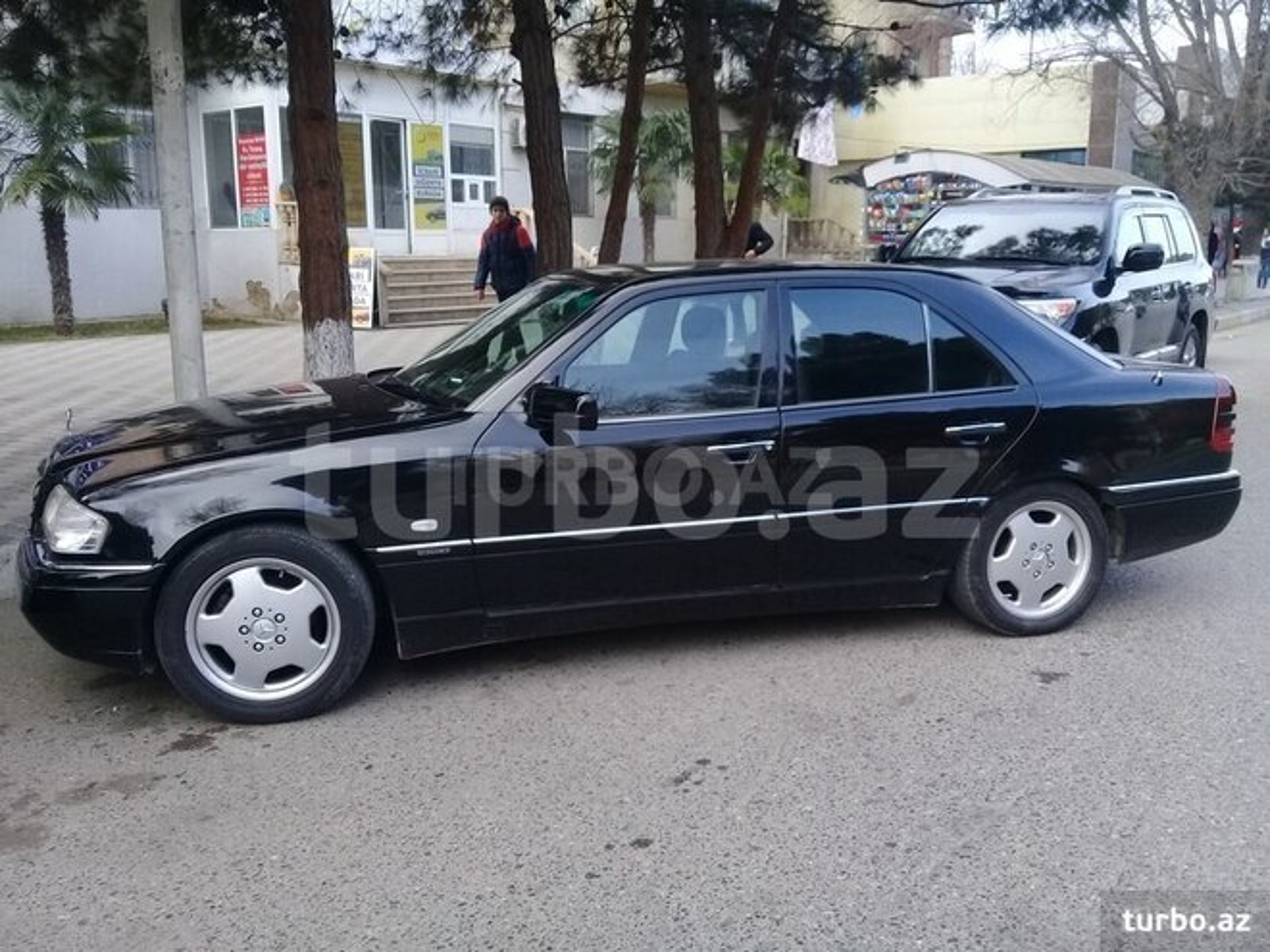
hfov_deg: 58.4
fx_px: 1137
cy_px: 476
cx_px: 635
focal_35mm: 31
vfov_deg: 45.4
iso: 50
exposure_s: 1/150
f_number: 2.2
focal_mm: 3.3
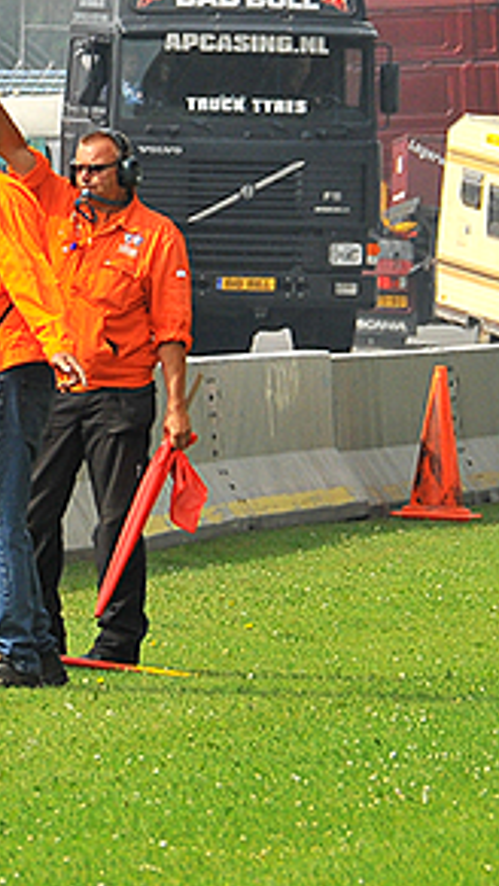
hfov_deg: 1.5
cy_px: 108
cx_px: -82
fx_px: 19261
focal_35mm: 820
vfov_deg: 2.6
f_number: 8
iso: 400
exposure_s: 1/640
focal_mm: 190
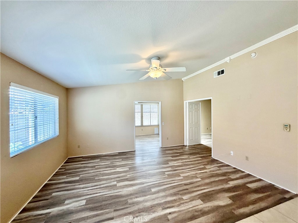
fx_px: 121
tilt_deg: -0.1
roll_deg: +0.8
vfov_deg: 85.7
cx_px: 149
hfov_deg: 102.1
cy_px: 112
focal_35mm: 14
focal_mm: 2.22
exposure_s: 1/120
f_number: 2.2
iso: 200
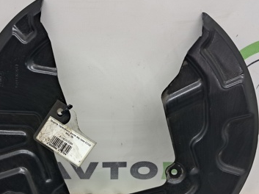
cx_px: 104
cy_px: 133
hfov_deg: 38.8
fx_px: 366
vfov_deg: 29.4
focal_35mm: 49
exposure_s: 1/50
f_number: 1.8
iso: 160
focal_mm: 4
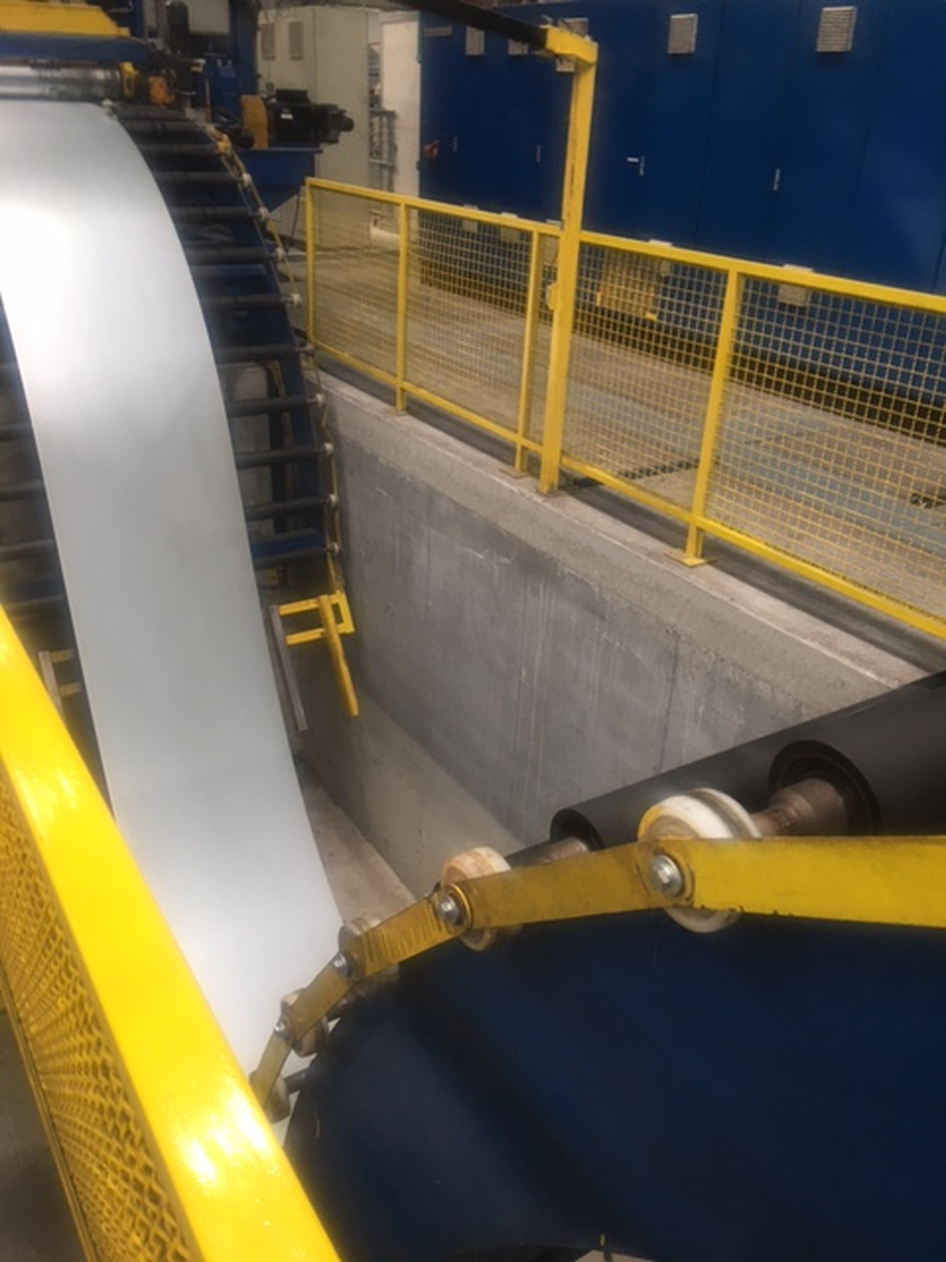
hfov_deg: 48.2
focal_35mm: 29
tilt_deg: -23.4
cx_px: 473
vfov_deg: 61.7
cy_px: 631
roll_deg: -2.9
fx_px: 1057
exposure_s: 1/33
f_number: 2.2
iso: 32
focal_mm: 4.15
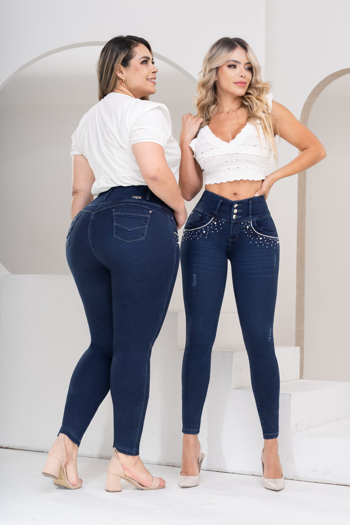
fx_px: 1021
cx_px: 175
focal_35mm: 70
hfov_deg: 19.5
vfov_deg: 28.8
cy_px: 262
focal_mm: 70
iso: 125
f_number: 7.1
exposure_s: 1/160
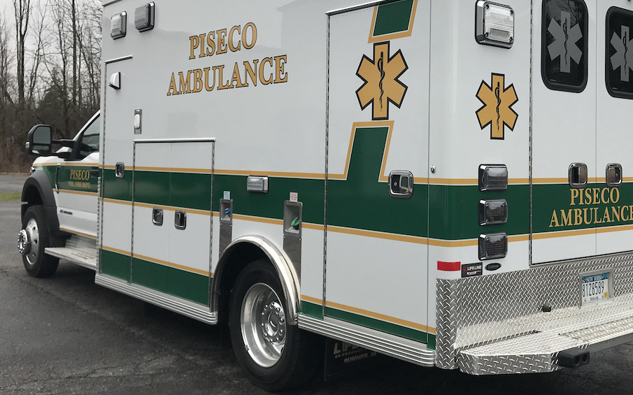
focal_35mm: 42
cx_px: 386
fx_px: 724
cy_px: 144
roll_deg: -0.5
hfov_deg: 46.9
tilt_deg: -0.8
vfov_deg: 30.4
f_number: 1.8
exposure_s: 1/431
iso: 20
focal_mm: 3.99
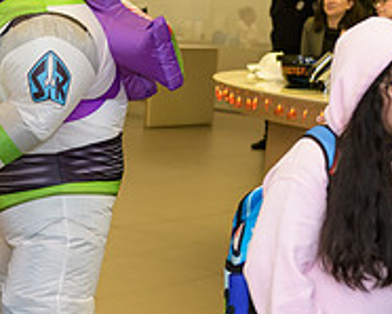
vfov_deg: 12.6
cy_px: 155
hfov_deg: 15.4
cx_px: 19
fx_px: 1428
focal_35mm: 123
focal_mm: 42
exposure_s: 1/125
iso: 800
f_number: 3.2
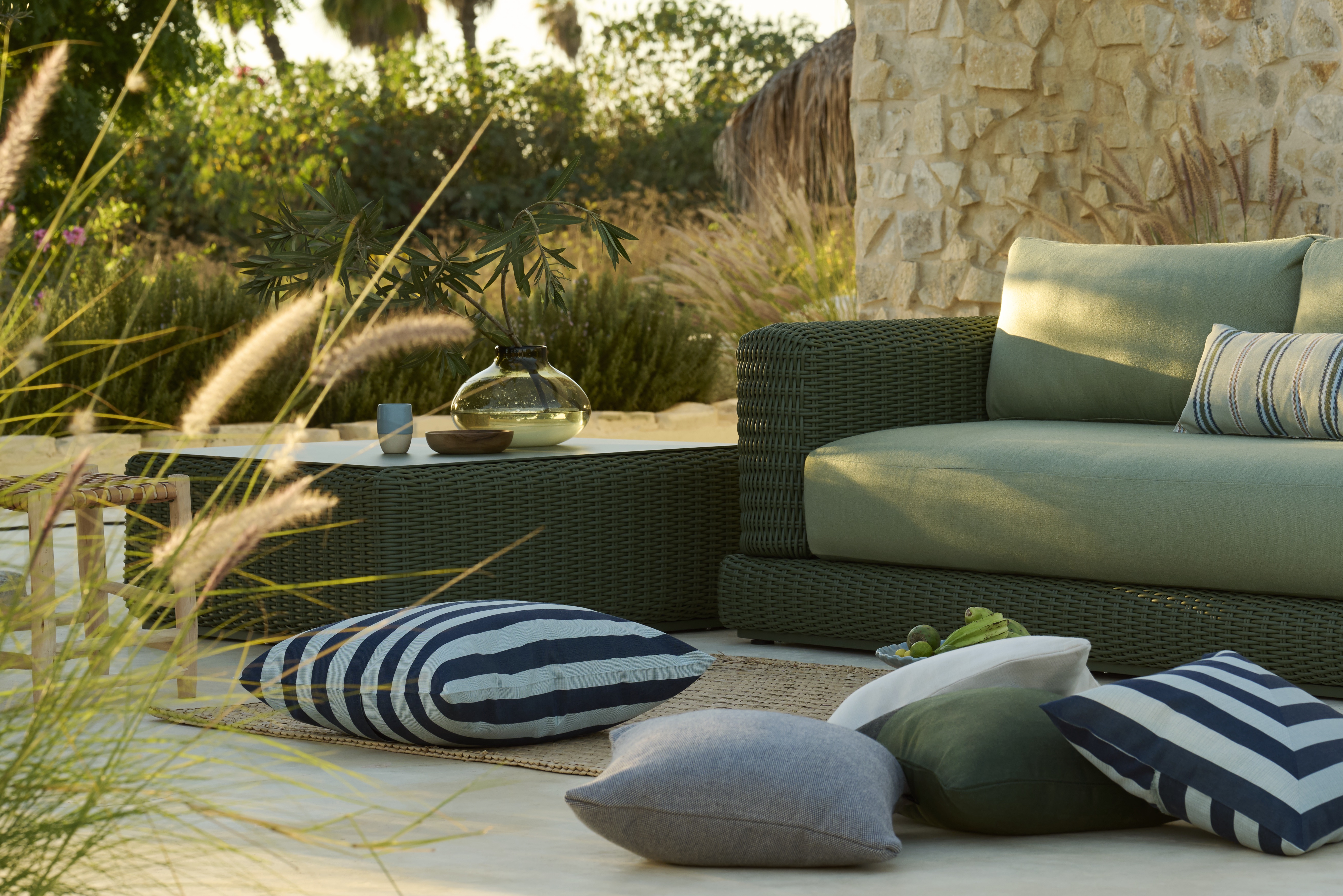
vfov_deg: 10.2
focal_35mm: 134
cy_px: 260
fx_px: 4999
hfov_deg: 15.3
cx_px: 911
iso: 200
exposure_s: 1/160
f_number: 7.1
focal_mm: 85
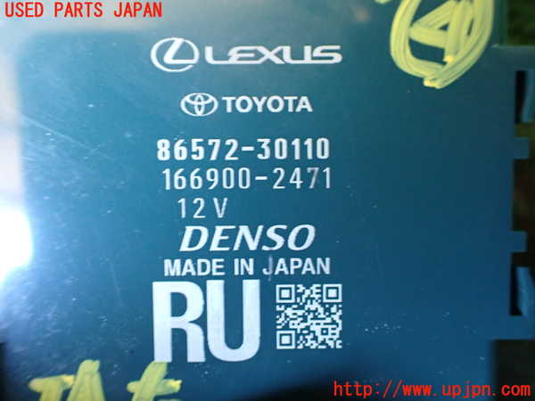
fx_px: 464
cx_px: 268
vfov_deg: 46.8
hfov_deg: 60.0
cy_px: 200
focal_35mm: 30
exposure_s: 1/30
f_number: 2.3
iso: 800
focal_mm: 5.4
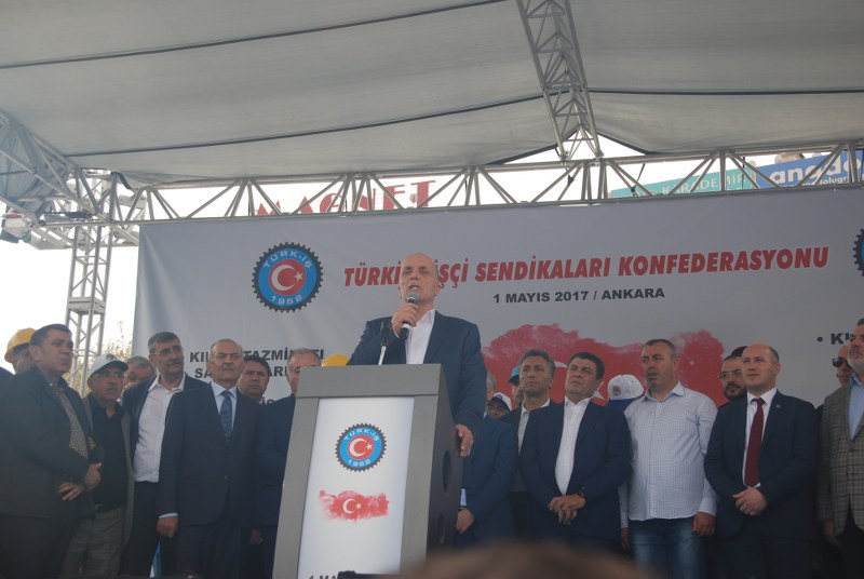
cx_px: 432
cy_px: 290
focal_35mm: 54
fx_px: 1298
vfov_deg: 25.1
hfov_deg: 36.8
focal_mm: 36
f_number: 7.1
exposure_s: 1/160
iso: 100
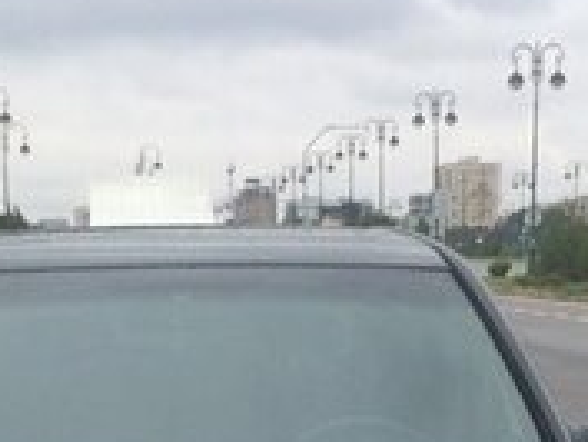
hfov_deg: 18.2
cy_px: 719
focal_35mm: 108
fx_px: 1836
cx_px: 229
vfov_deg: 12.8
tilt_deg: -13.2
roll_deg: -0.8
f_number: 2.2
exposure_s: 1/1001
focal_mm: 4.15
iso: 32
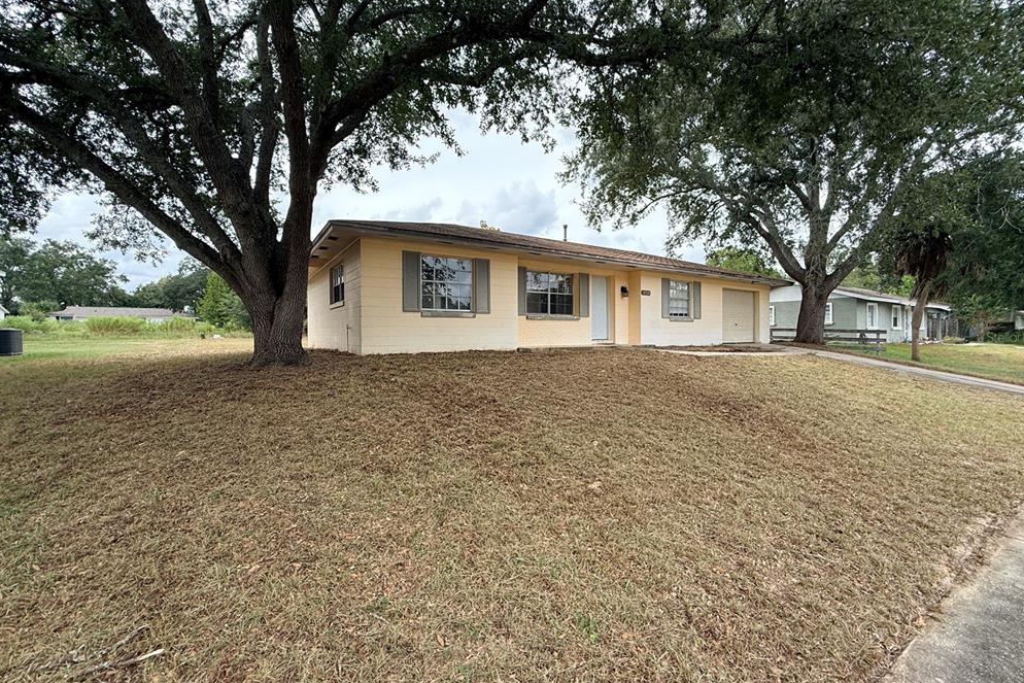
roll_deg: +1.0
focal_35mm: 15
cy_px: 337
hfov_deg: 100.4
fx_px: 427
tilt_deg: +0.3
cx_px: 521
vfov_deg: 77.3
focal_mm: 2.22
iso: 50
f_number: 2.2
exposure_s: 1/799
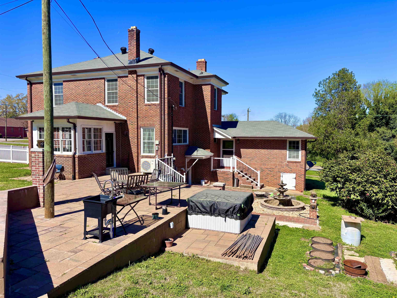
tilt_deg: -2.1
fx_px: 298
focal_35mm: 26
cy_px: 149
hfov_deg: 67.3
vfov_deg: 53.1
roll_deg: +0.0
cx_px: 198
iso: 50
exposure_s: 1/3106
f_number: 1.6
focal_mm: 5.96
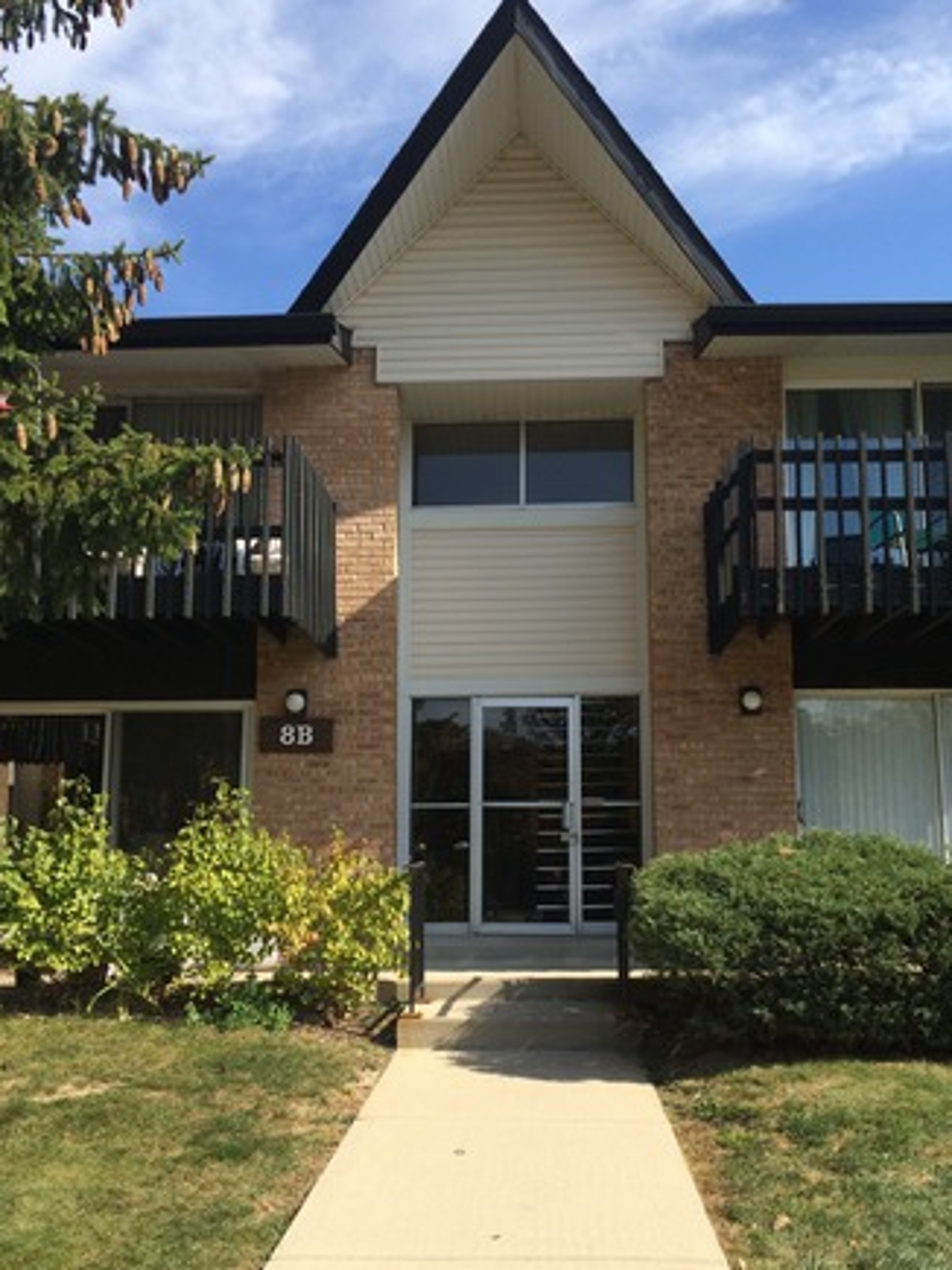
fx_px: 1174
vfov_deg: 56.8
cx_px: 508
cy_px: 689
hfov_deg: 44.1
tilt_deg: +8.1
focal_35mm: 32
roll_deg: +1.4
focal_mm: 4.15
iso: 32
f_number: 2.2
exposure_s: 1/1466
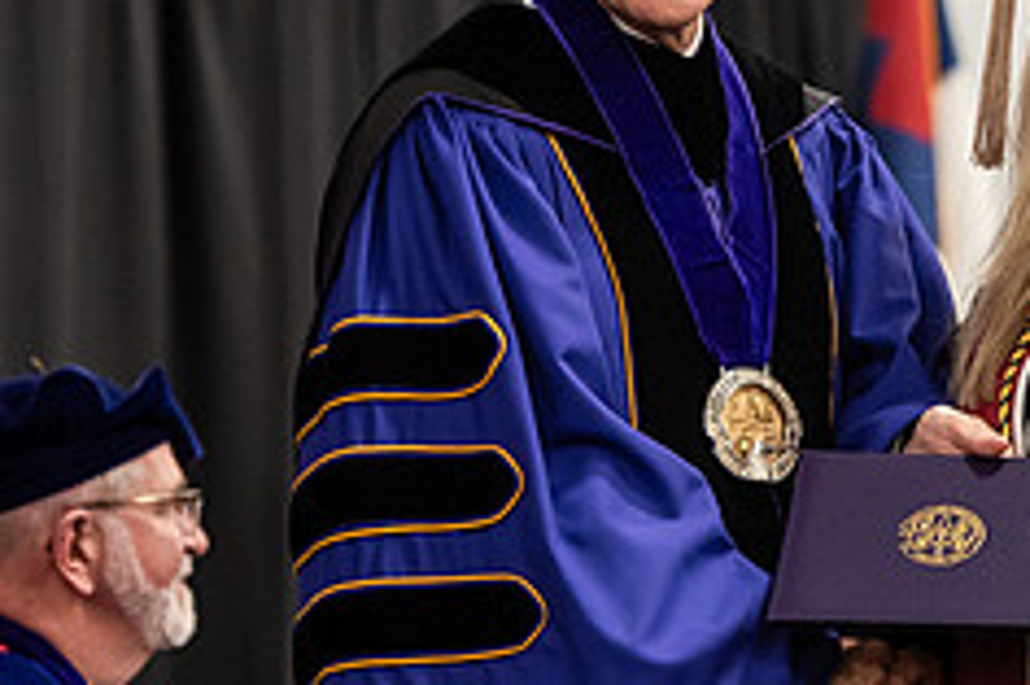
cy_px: 133
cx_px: 882
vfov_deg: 4.6
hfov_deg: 6.9
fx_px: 8577
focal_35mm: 300
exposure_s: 1/200
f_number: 3.2
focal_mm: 122
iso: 2000
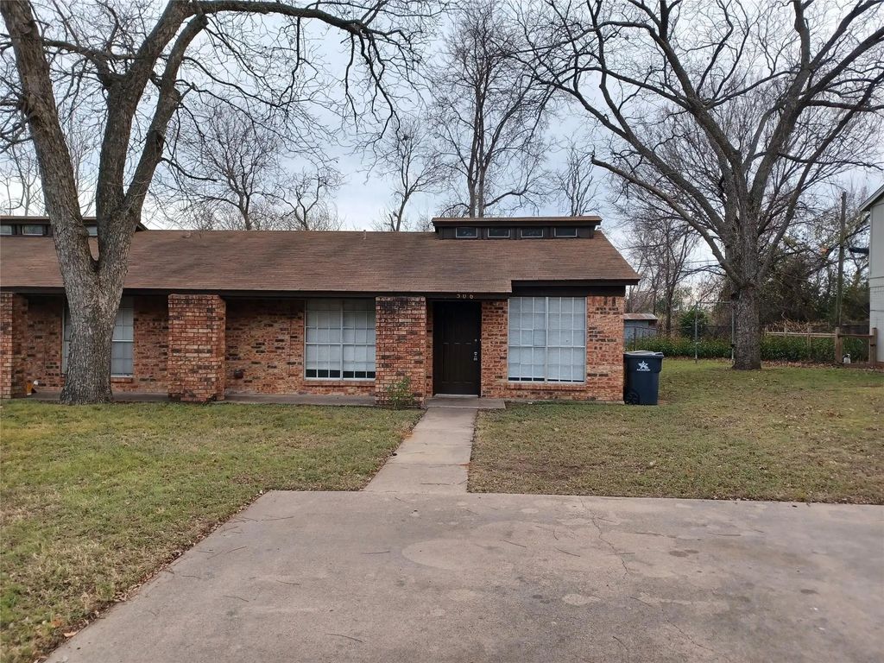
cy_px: 332
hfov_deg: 69.4
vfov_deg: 54.9
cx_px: 442
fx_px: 638
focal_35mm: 25
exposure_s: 1/120
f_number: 1.8
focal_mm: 4.6
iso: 64
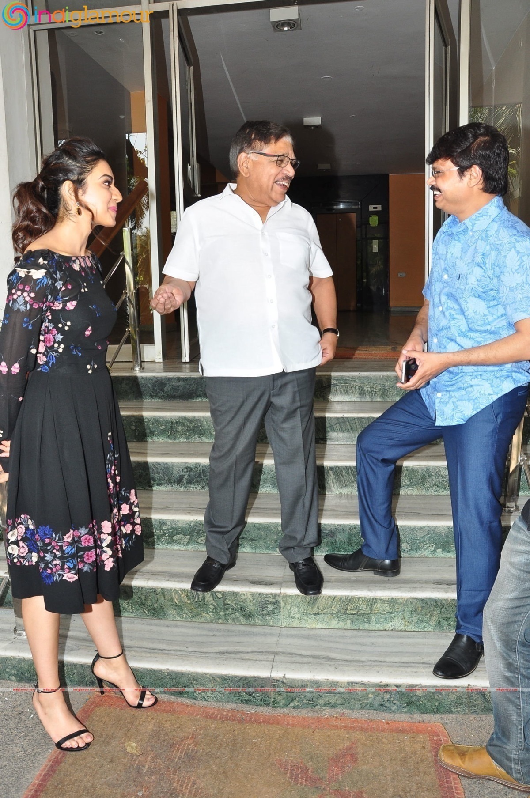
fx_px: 598
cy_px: 399
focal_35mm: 27
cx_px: 265
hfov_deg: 47.8
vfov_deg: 67.4
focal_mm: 18
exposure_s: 1/125
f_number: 8
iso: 400
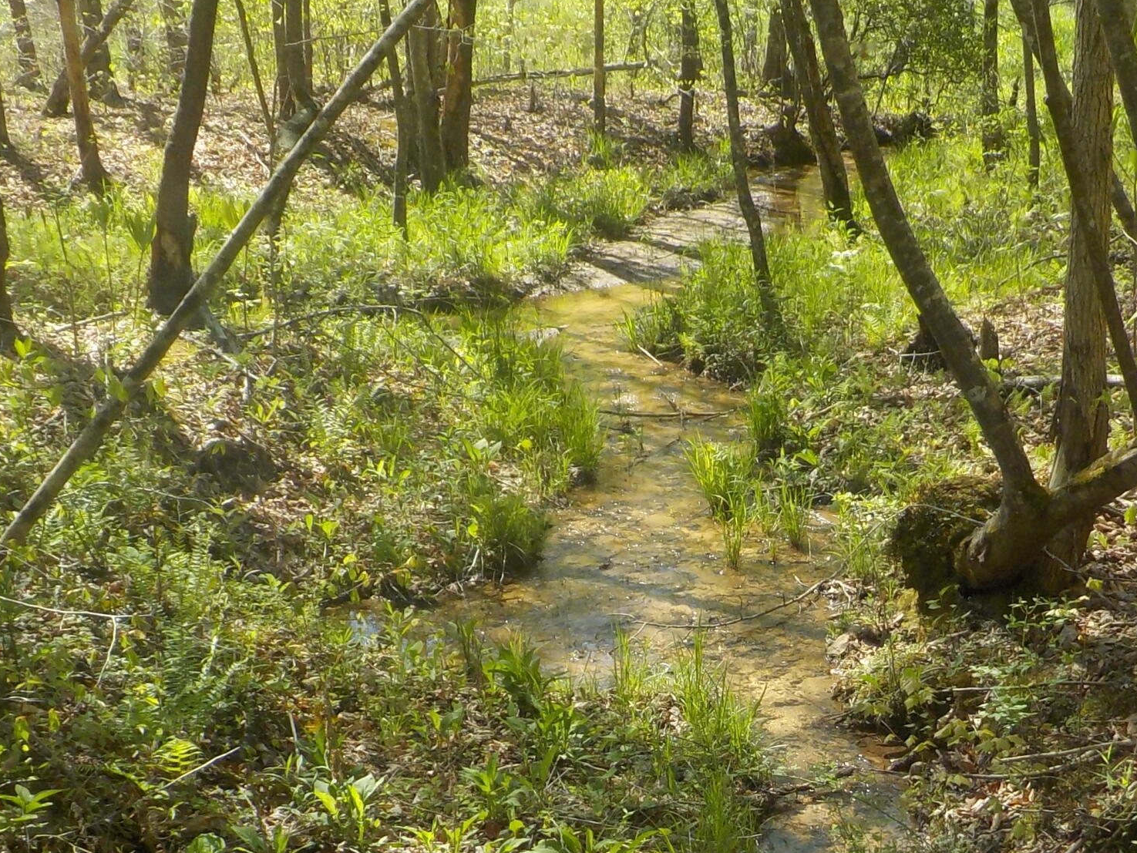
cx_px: 751
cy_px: 722
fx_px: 2004
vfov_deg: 23.6
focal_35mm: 61
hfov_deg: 31.4
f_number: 3.3
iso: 125
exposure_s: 1/400
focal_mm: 4.1
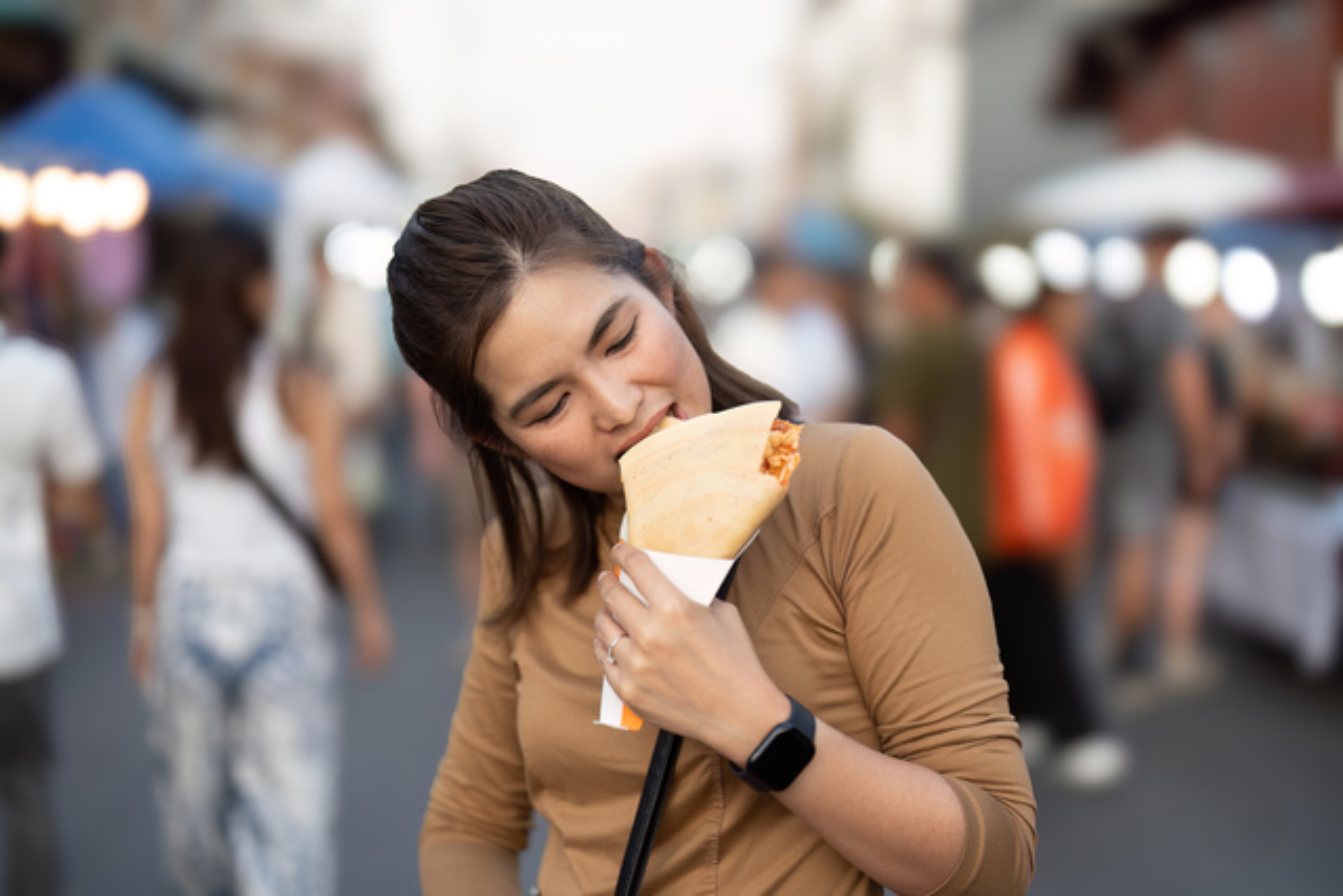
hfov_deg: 39.6
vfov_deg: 27.0
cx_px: 672
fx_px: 1866
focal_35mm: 50
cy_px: 448
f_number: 1.2
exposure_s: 1/800
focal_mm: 50
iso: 100
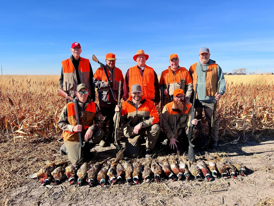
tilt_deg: -6.7
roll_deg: +0.3
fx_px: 206
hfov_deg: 67.3
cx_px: 137
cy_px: 103
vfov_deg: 53.1
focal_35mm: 26
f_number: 1.5
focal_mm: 5.7
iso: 50
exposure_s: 1/4444
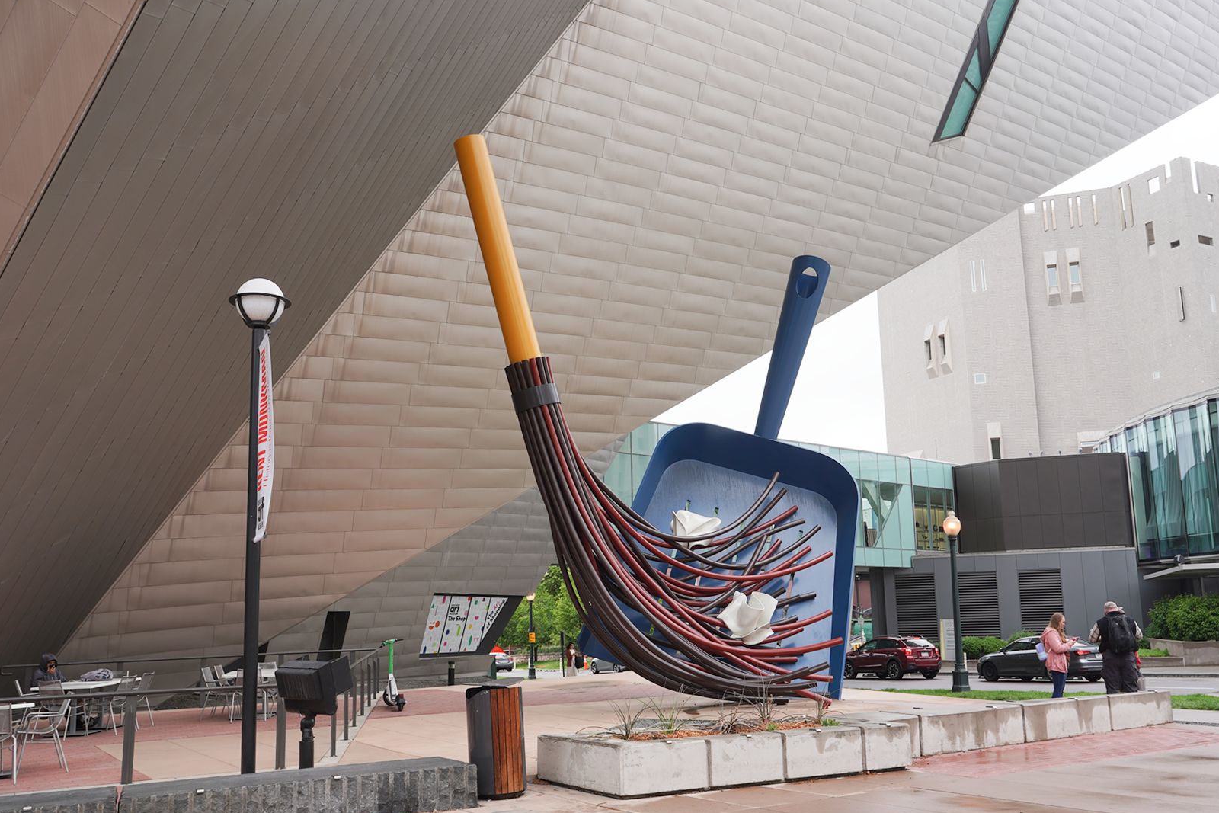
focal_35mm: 30
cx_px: 613
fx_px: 1016
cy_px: 440
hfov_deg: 61.9
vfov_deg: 43.6
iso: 100
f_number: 7.1
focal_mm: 24
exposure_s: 1/100
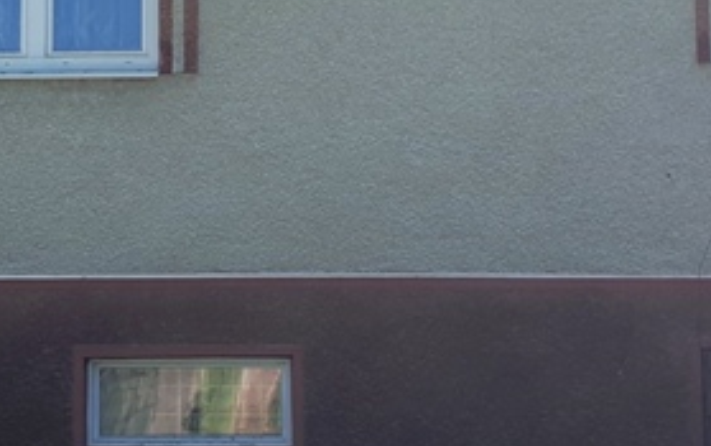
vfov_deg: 12.9
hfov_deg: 20.5
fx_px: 1959
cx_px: 222
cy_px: 71
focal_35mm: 101
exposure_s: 1/944
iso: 50
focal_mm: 4.3
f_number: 2.4
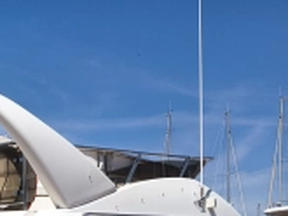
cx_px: -9
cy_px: 346
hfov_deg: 23.3
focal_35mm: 80
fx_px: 666
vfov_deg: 16.4
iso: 101
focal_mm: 5.56
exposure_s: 1/3367
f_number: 1.8
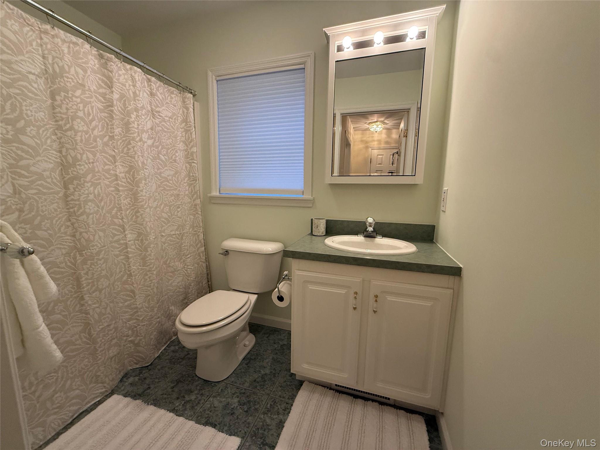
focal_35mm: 14
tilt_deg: -9.4
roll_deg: -2.3
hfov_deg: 102.1
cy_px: 225
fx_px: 243
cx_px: 300
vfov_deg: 85.7
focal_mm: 2.22
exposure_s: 1/120
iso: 320
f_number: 2.2
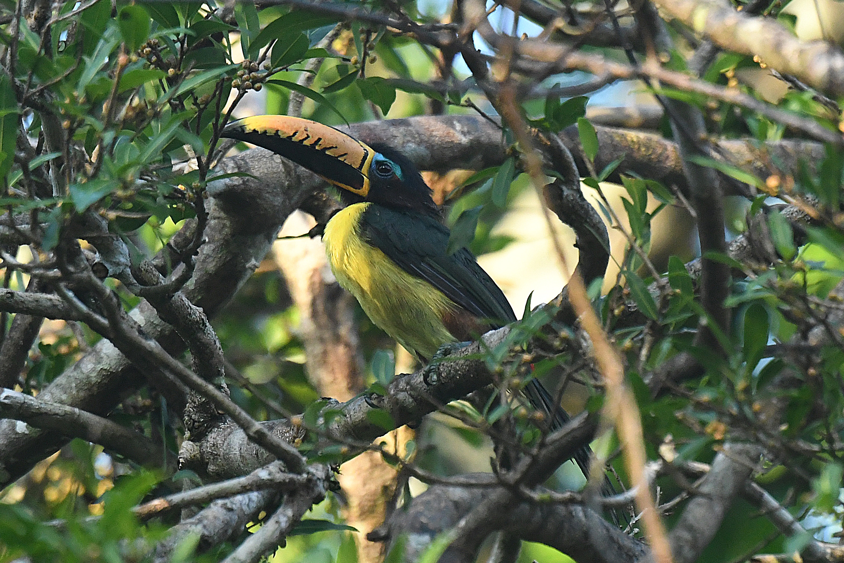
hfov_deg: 3.4
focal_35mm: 600
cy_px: 282
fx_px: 14065
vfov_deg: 2.3
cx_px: 422
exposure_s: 1/800
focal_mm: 400
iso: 3200
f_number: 5.6
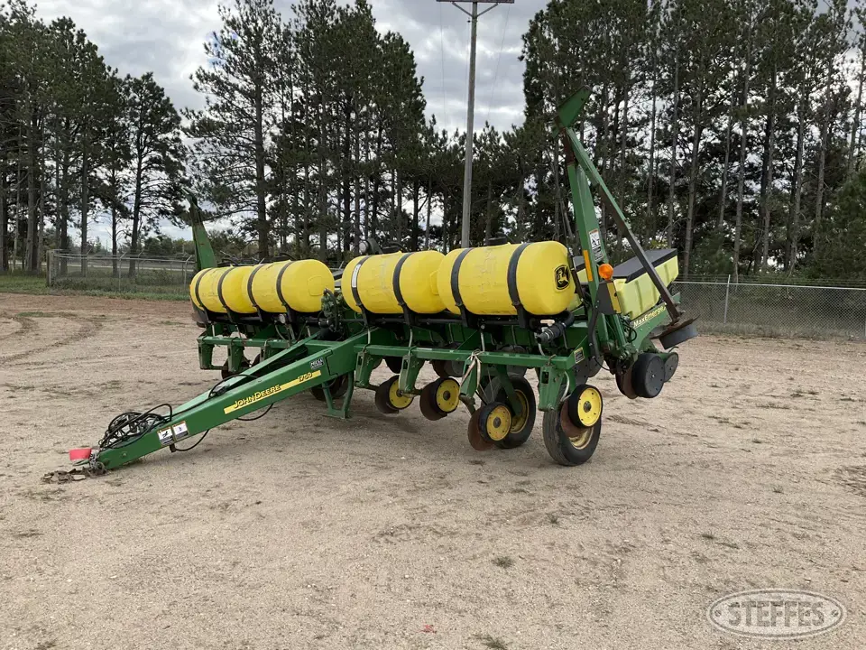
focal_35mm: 29
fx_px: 726
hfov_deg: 61.7
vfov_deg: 48.2
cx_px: 433
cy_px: 325
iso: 25
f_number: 1.8
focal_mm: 3
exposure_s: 1/898
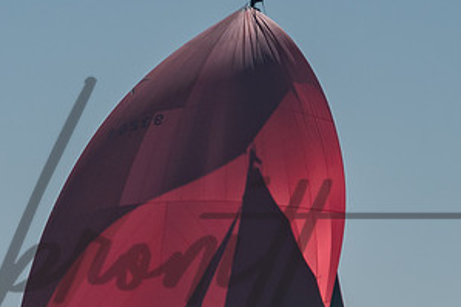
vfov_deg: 2.1
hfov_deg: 3.2
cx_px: -45
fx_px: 8306
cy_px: 346
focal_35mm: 649
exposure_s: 1/2000
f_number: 6.3
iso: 160
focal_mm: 135
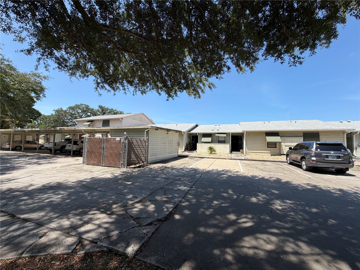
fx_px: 146
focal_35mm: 14
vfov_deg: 85.7
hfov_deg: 102.1
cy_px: 135
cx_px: 180
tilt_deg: +3.5
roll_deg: -1.1
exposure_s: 1/770
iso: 25
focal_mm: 2.22
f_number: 2.2
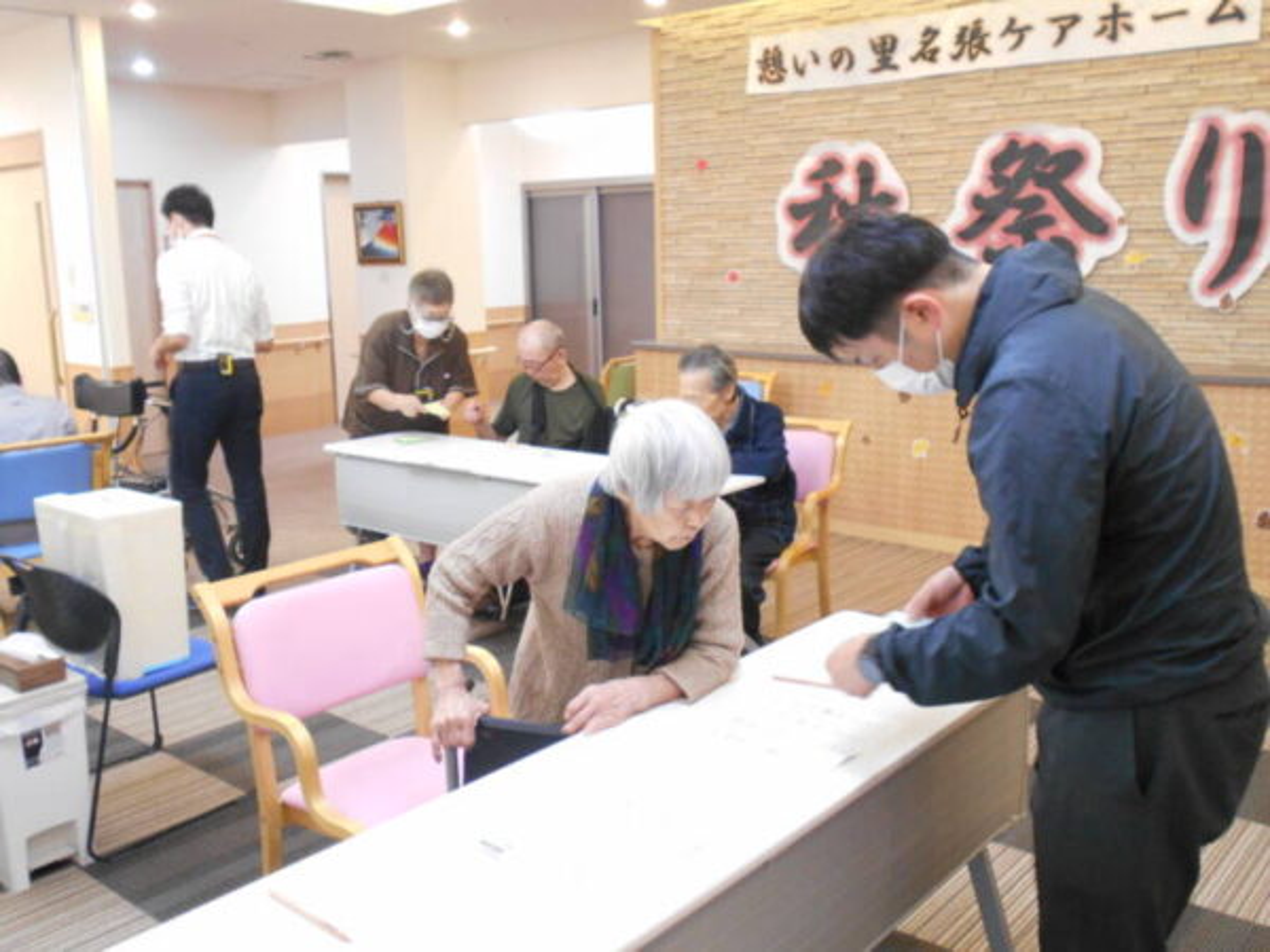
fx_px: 1247
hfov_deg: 54.0
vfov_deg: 41.8
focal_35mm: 34
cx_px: 635
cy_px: 476
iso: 400
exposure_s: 1/13
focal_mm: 5.8
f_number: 3.6
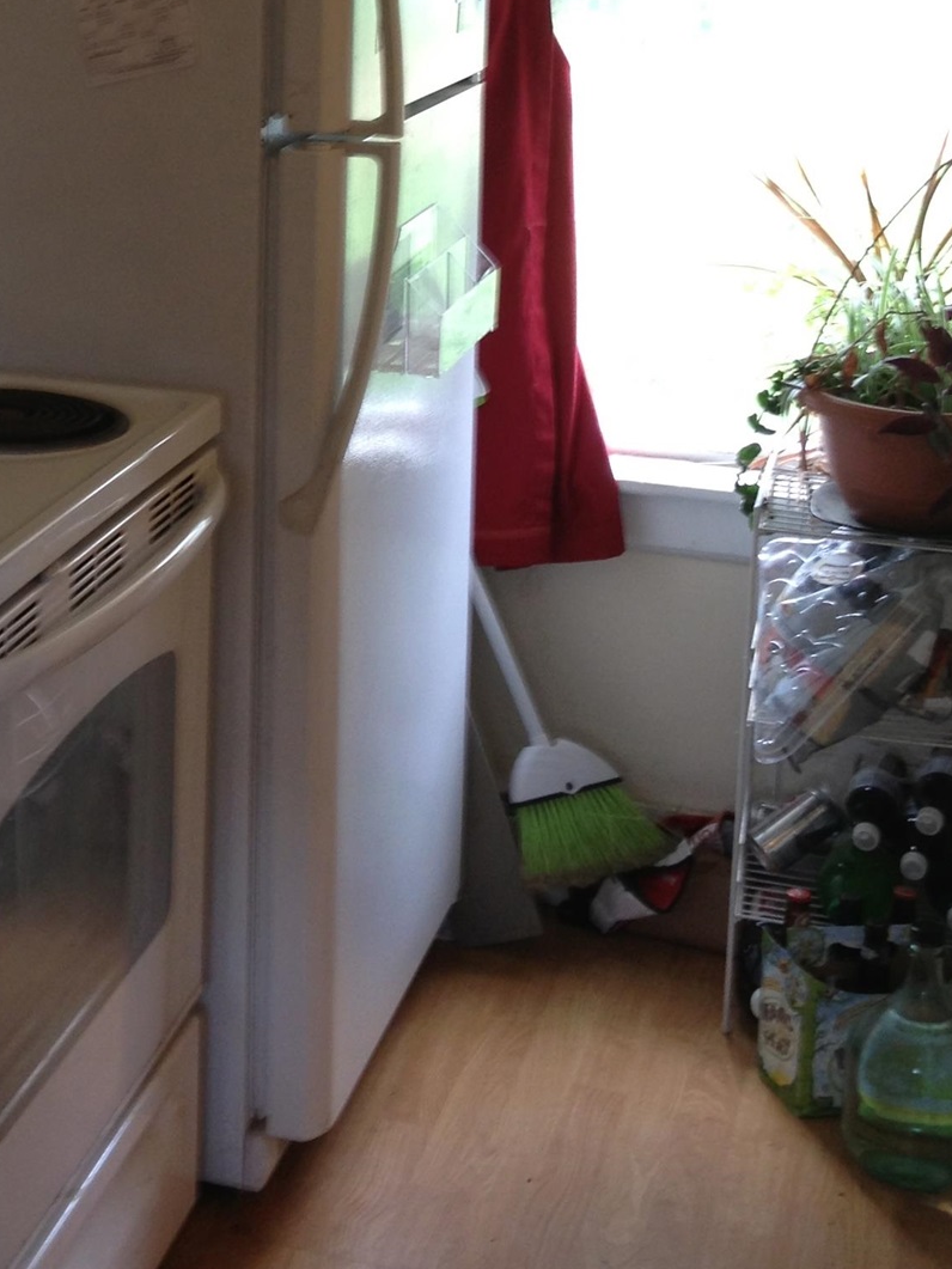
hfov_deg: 19.0
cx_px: 65
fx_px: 2786
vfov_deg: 25.0
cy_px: 159
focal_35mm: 76
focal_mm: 4.28
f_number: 2.4
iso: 50
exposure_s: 1/20
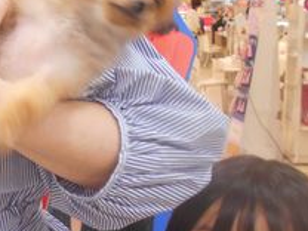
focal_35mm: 75
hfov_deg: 24.0
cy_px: 104
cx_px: -46
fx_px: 667
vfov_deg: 19.6
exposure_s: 1/30
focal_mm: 4.6
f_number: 3.2
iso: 200
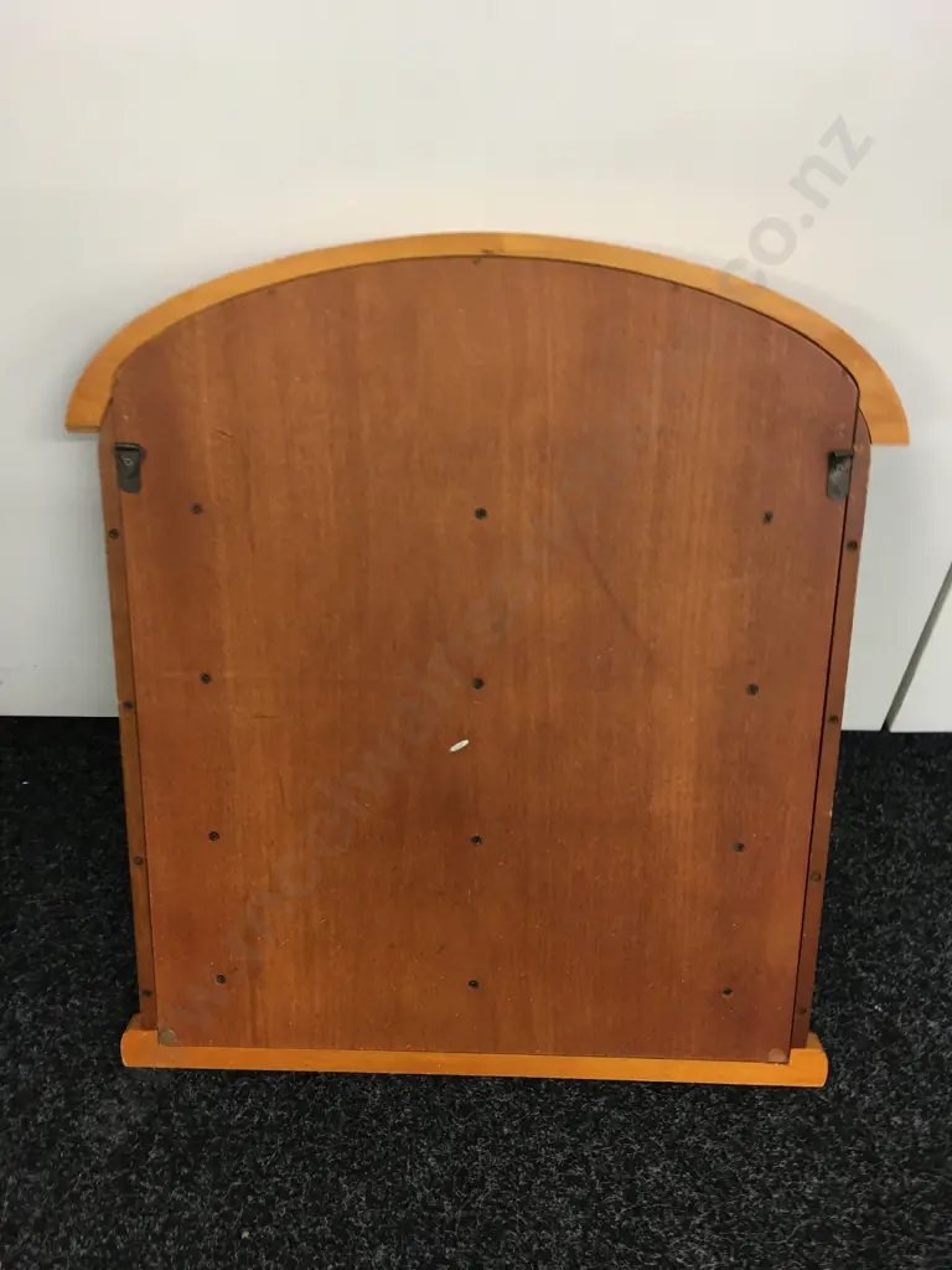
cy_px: 635
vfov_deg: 61.7
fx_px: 1063
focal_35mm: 29
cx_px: 476
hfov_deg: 48.2
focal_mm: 4.15
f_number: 2.2
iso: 50
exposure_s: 1/17
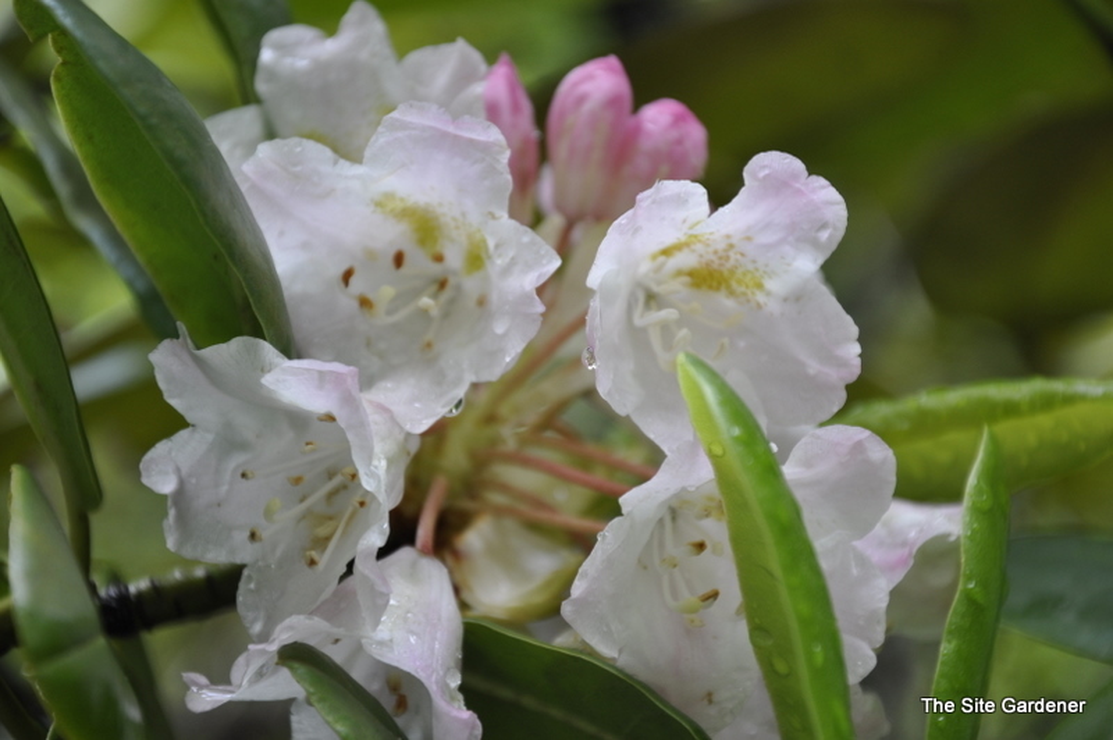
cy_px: 370
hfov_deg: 13.1
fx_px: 4865
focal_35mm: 158
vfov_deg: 8.7
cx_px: 556
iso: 280
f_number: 5.6
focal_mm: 105
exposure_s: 1/125
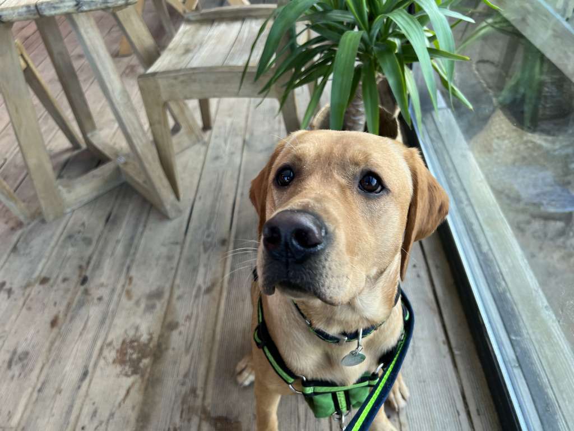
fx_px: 431
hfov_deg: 67.3
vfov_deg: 53.1
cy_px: 216
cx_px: 287
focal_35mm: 26
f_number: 1.5
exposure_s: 1/116
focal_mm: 5.7
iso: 32
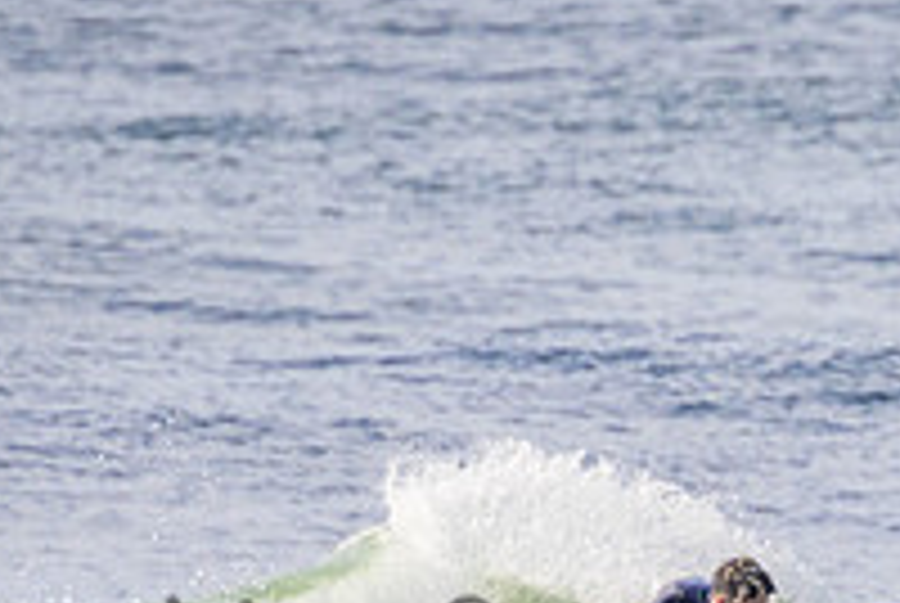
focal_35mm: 2316
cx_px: 630
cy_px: 628
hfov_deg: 0.9
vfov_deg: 0.6
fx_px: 57985
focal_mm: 800
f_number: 11
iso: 1100
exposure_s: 1/2000
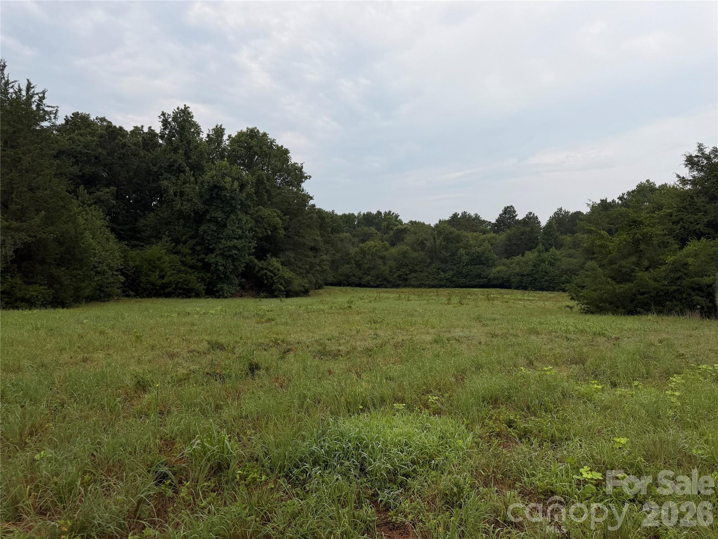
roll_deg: +1.3
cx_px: 359
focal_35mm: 24
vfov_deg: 56.8
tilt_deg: -1.1
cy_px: 270
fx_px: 498
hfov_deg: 71.6
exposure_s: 1/1410
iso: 80
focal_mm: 6.76
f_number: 1.78
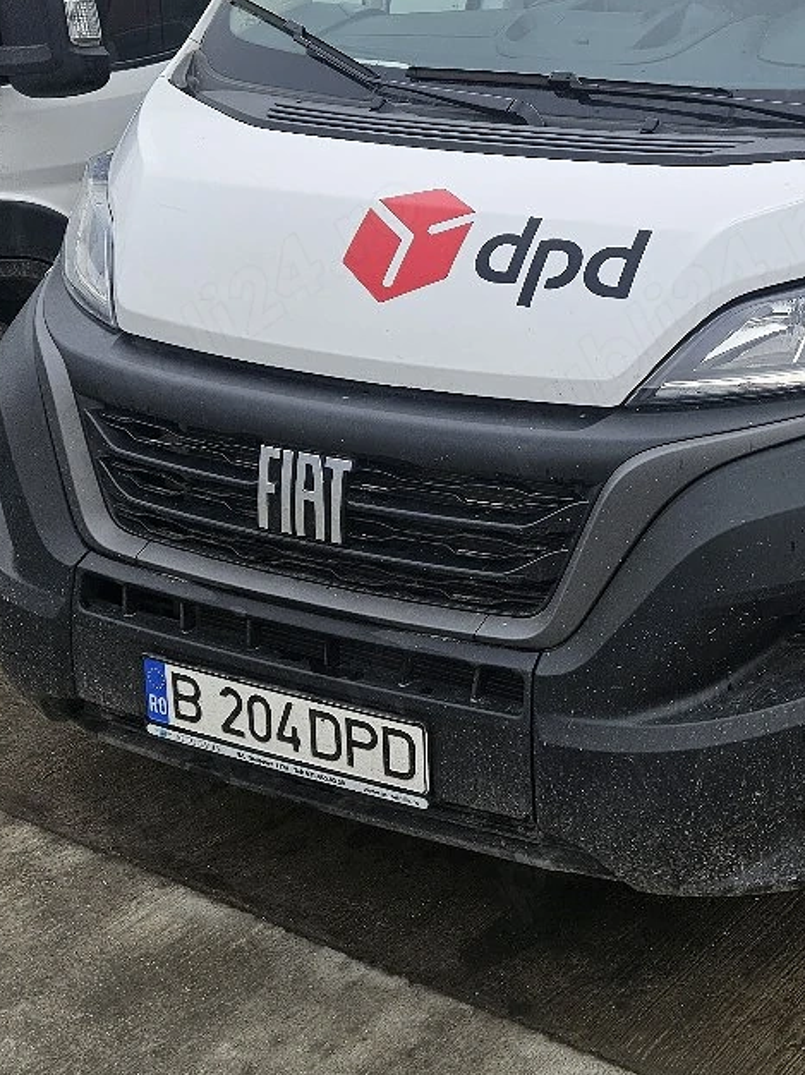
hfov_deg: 28.0
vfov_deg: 38.6
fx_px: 1520
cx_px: 791
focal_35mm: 49
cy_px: 387
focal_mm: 5.4
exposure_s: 1/250
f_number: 1.8
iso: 40
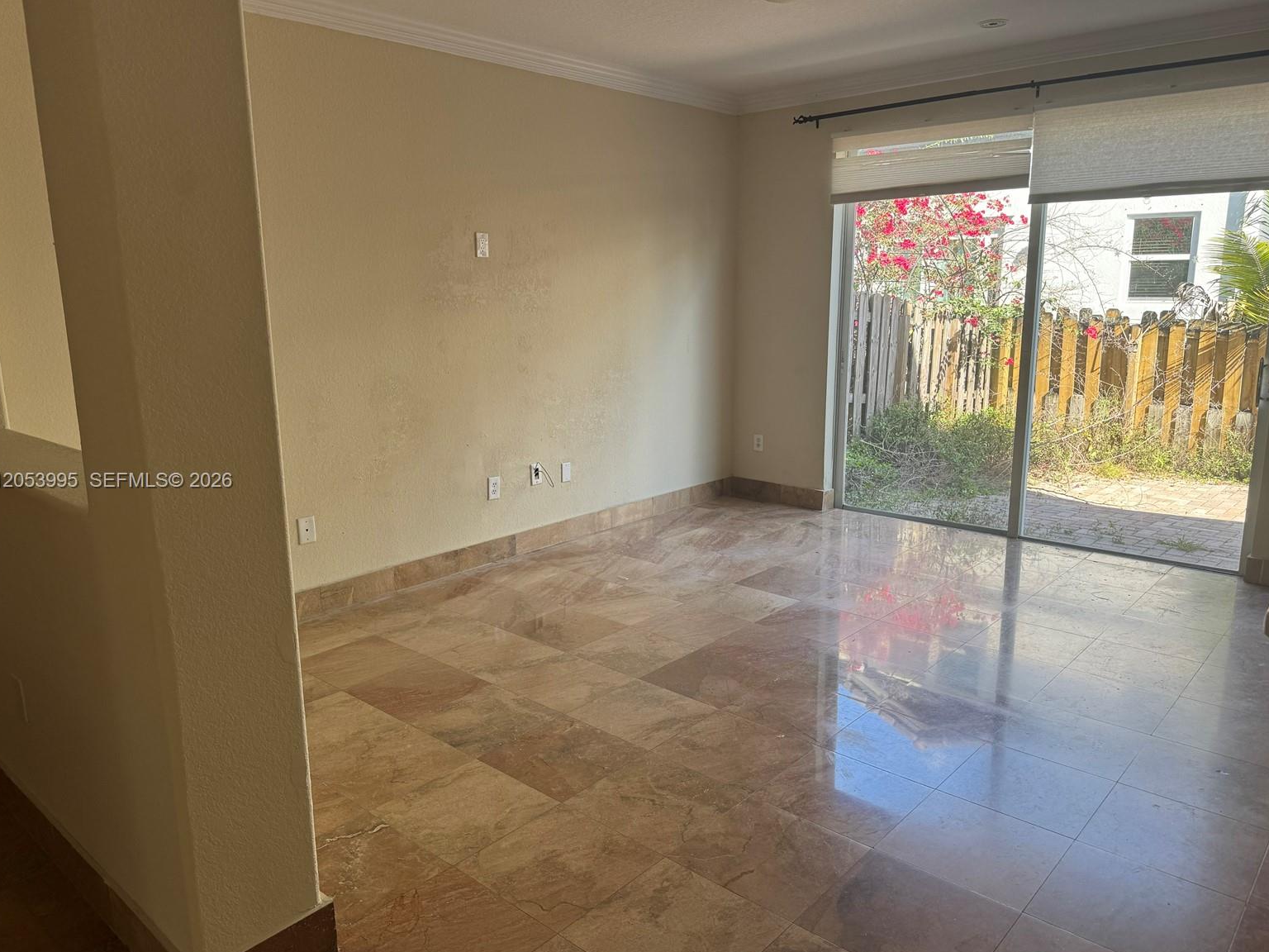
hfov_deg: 69.4
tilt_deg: -12.2
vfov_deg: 54.9
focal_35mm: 25
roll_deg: +0.1
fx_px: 916
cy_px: 482
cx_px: 636
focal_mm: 6.76
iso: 64
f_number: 1.78
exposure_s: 1/255
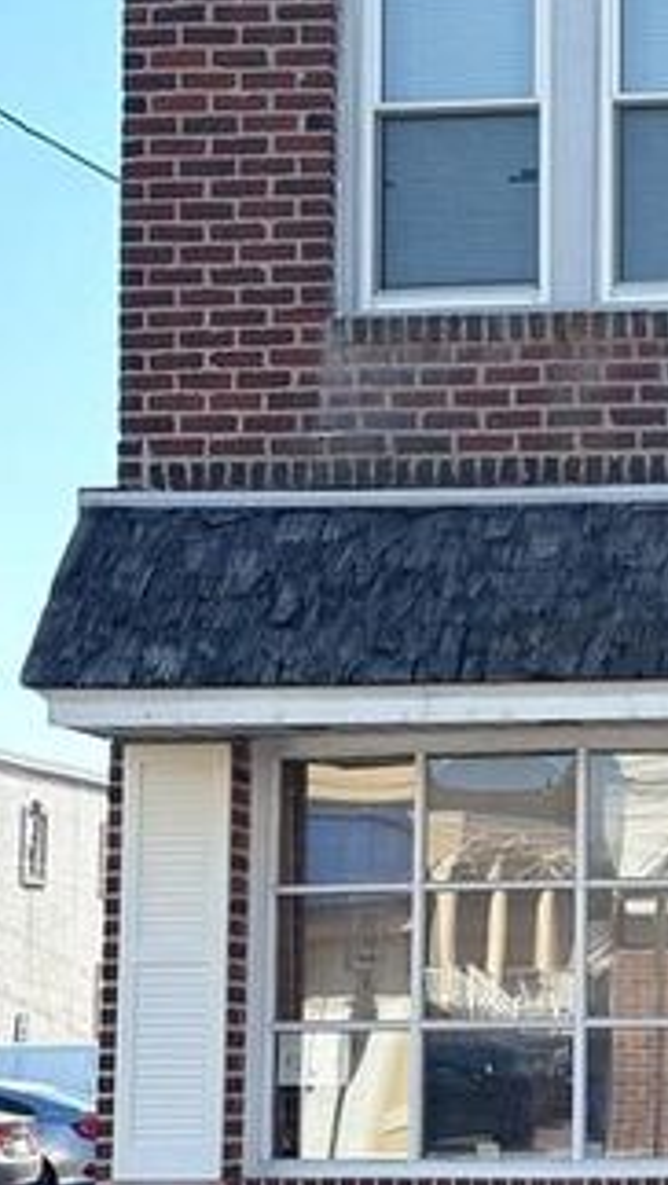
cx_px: 914
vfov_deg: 18.3
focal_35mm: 117
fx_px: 3679
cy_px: 651
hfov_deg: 10.1
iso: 50
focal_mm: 5.96
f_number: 1.6
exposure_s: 1/1848
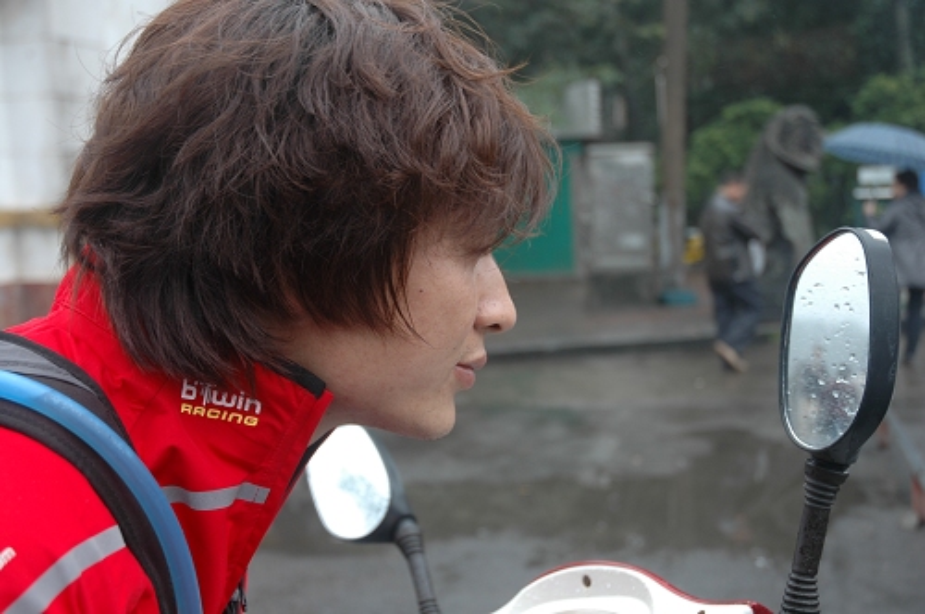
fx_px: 1193
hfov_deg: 42.4
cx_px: 462
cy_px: 307
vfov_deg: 28.9
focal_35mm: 46
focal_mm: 31
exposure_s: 1/50
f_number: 4
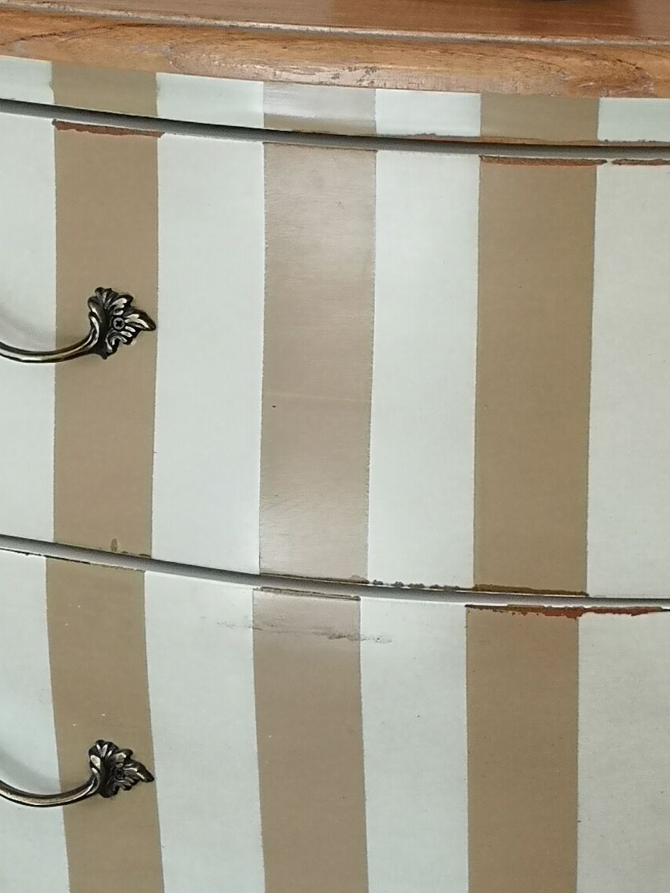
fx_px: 3198
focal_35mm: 124
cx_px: 494
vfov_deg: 15.9
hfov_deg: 11.9
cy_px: 452
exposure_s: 1/100
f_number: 1.8
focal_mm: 5.58
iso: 64
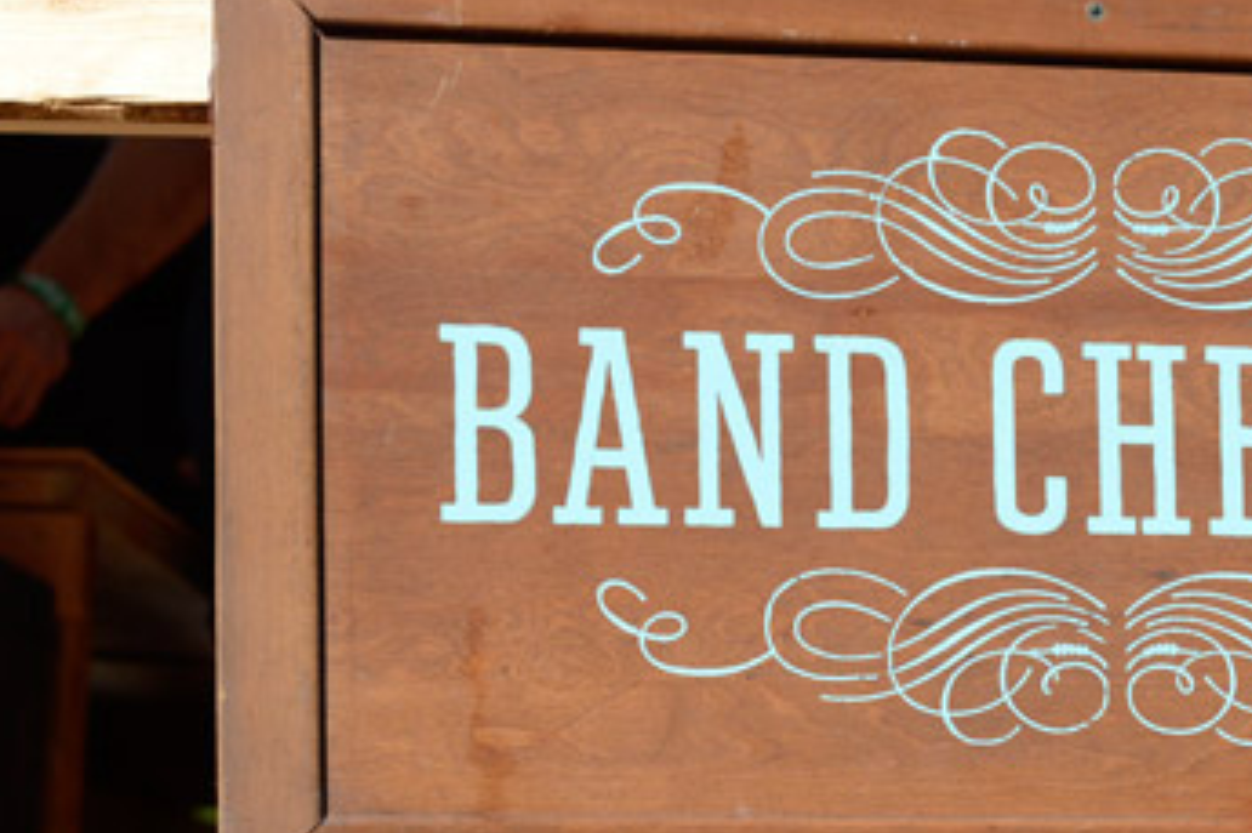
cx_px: 906
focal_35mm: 174
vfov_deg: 7.9
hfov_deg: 11.8
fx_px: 6048
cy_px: 467
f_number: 8
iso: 800
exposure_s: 1/1600
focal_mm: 80
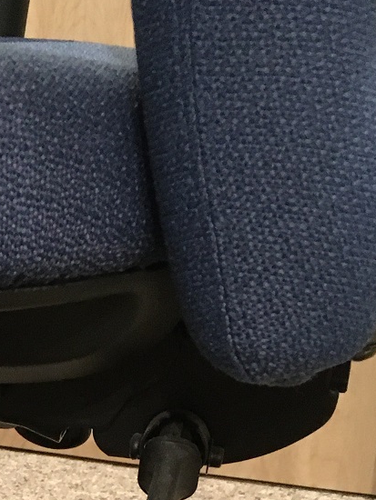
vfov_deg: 21.3
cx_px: -140
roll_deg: +0.7
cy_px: 606
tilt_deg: -24.6
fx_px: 1230
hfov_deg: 16.3
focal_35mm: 85
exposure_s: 1/20
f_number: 2.2
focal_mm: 4.15
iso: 200
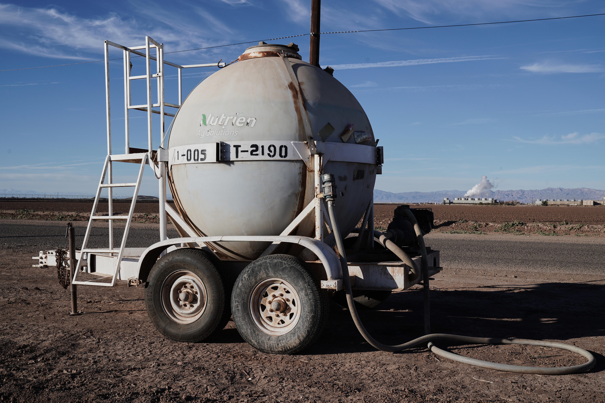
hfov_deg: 49.6
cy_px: 202
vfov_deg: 34.2
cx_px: 302
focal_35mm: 39
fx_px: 655
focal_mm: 39
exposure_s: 1/400
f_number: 11
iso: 200
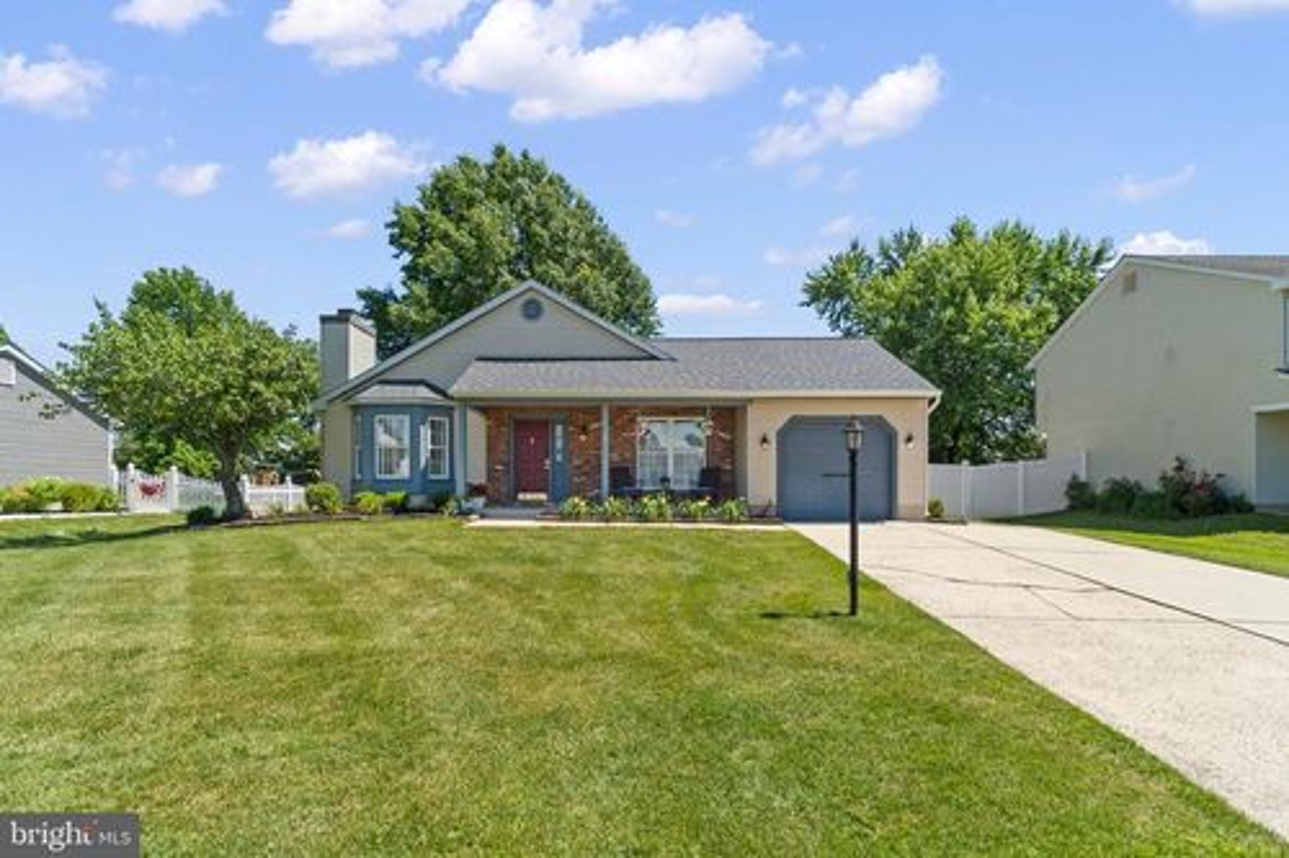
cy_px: 429
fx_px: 537
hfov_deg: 100.4
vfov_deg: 77.3
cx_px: 644
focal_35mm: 15
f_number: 9
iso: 160
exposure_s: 1/200
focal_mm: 10
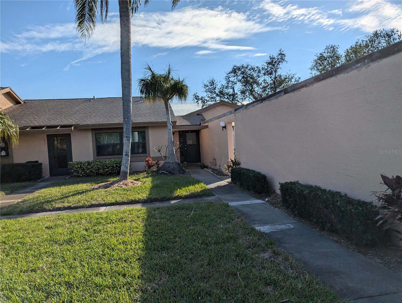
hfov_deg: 71.5
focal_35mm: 24
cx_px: 201
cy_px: 152
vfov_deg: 56.9
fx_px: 279
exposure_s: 1/2833
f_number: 1.68
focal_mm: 6.9
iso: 21
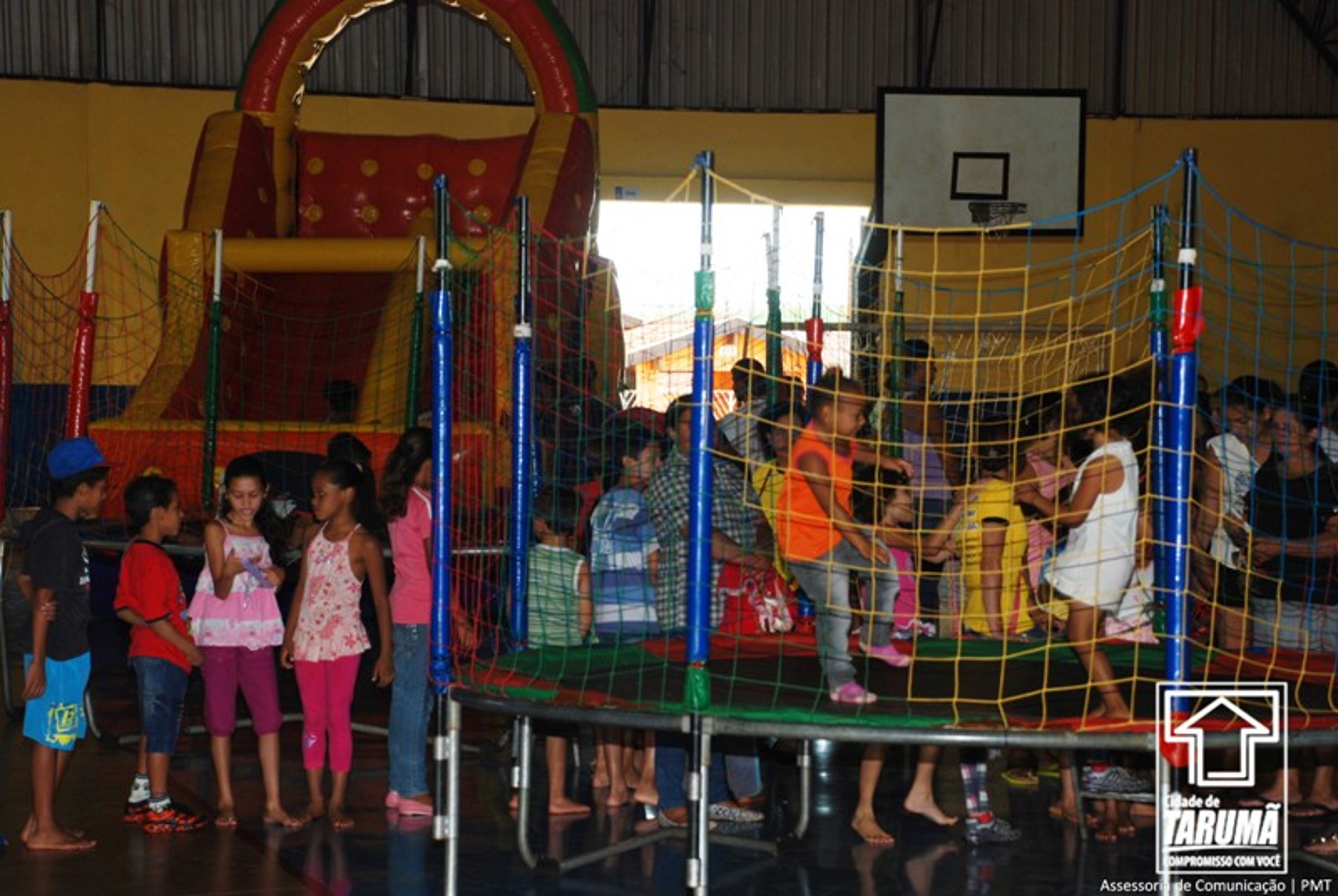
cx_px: 669
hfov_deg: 21.9
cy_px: 448
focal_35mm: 93
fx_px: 3462
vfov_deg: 14.8
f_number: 5.3
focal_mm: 62
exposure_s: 1/60
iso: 200
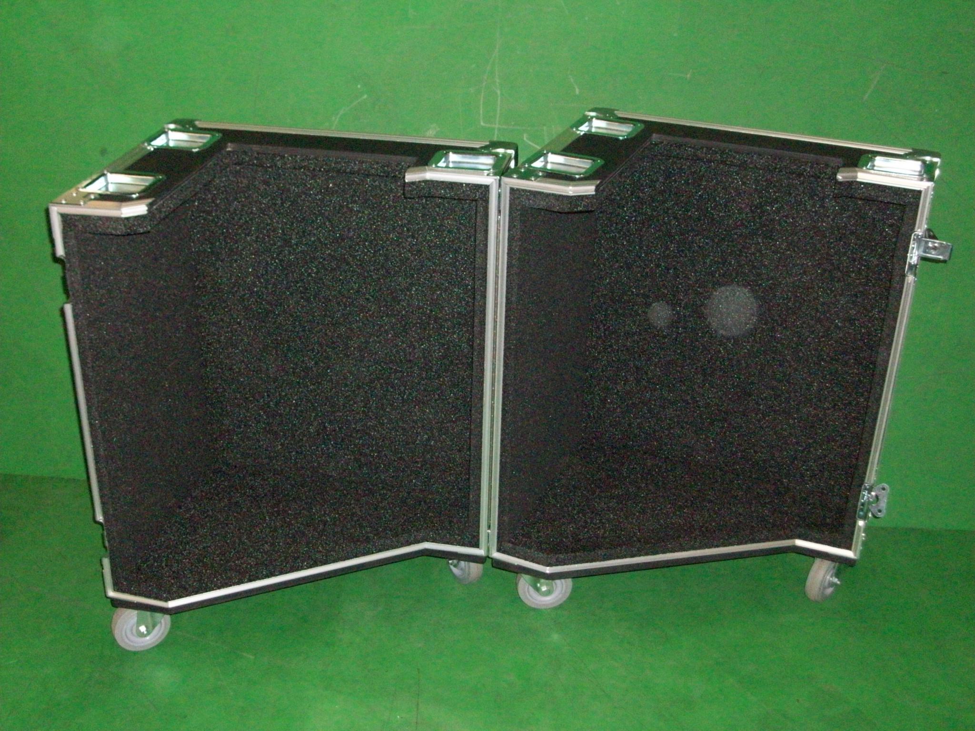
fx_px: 1183
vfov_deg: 34.3
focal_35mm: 42
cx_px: 488
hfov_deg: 44.8
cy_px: 366
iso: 320
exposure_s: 1/65.1
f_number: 3.2
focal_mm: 7.1
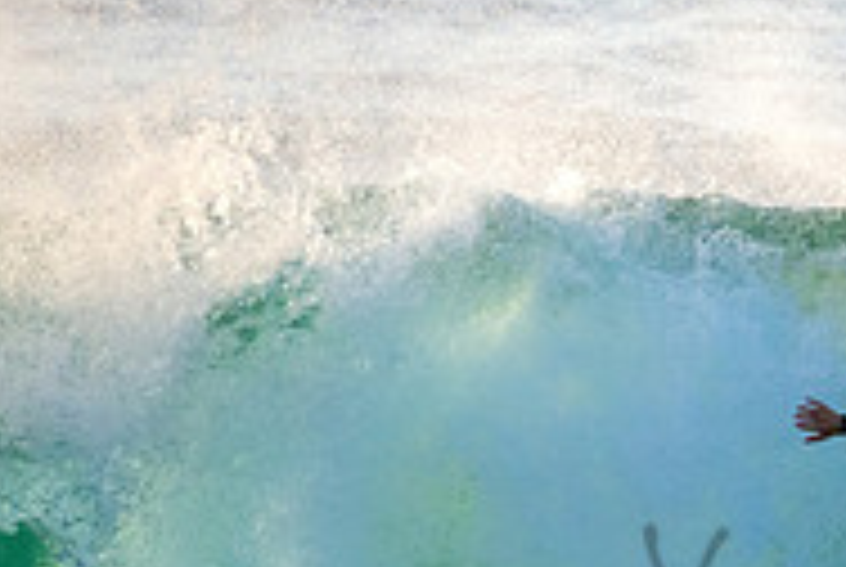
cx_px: 1107
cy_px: 556
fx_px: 54370
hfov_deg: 0.9
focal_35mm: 2310
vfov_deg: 0.6
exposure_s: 1/2000
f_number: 5.6
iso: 1000
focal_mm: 500
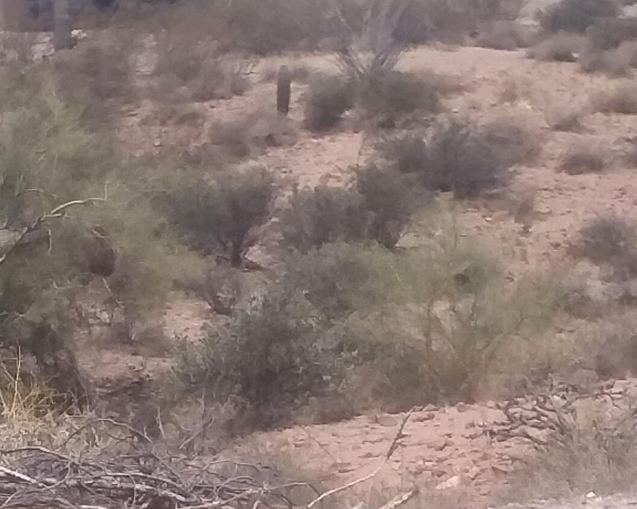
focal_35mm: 75
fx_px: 1414
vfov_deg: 20.4
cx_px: -134
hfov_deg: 23.2
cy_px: 339
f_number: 1.9
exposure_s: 1/1794
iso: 50
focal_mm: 2.91
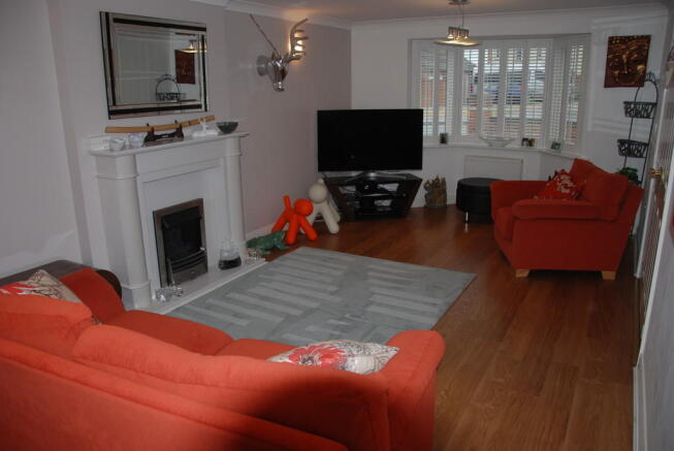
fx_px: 506
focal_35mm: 27
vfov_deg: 48.0
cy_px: 226
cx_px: 337
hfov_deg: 67.3
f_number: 3.5
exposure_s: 1/60
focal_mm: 18
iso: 200
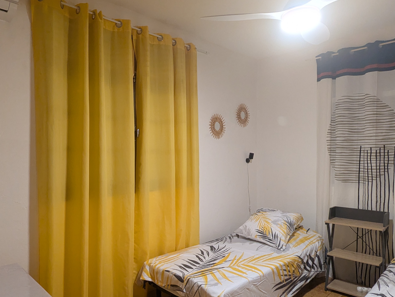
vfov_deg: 53.1
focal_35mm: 26
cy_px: 163
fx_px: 297
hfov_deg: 67.0
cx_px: 175
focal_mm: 2.35
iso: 182
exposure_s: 1/25
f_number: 2.2
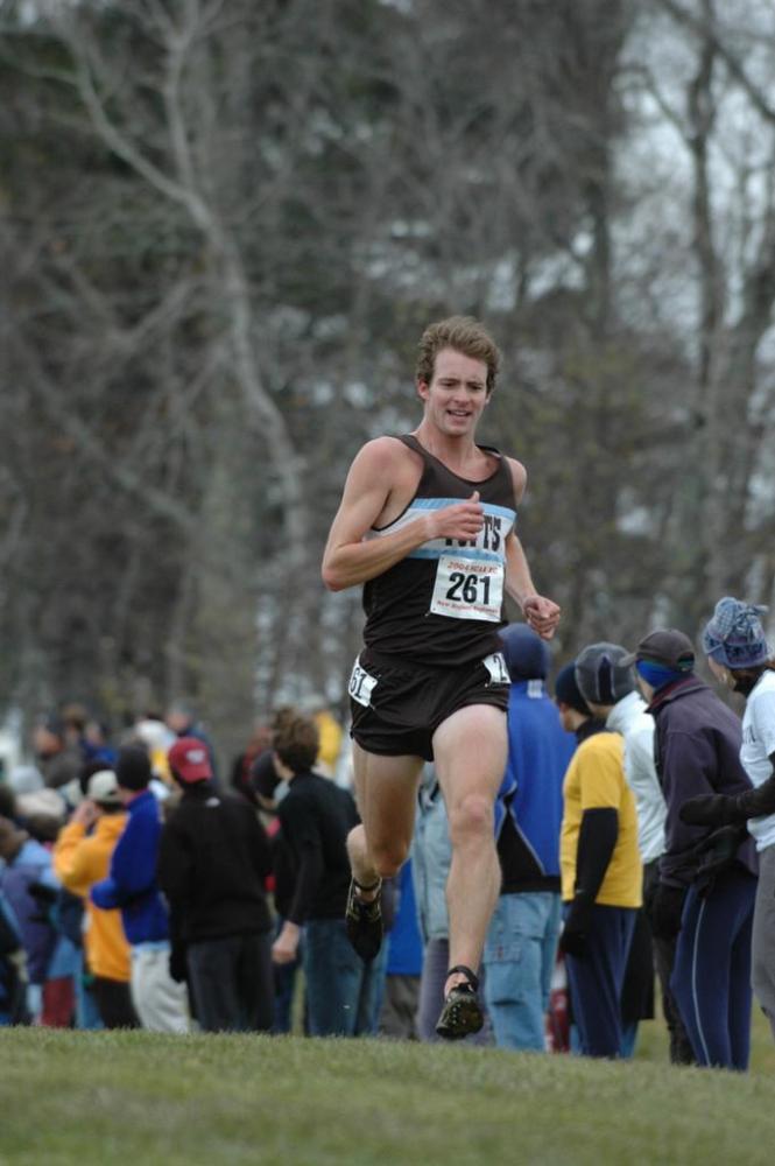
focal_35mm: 300
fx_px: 9704
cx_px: 388
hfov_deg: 4.6
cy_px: 583
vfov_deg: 6.9
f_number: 4
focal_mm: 200
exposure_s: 1/800
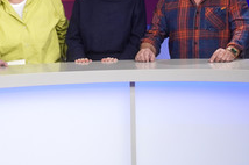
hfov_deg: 21.2
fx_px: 656
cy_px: 20
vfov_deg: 14.2
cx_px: 207
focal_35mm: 95
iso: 640
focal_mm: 30
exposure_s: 1/800
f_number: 1.4
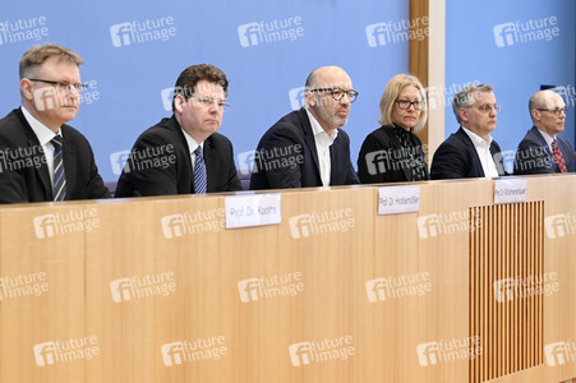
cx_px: 288
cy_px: 192
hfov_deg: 23.7
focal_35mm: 86
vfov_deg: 15.9
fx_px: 1375
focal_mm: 86
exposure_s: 1/640
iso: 3200
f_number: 5
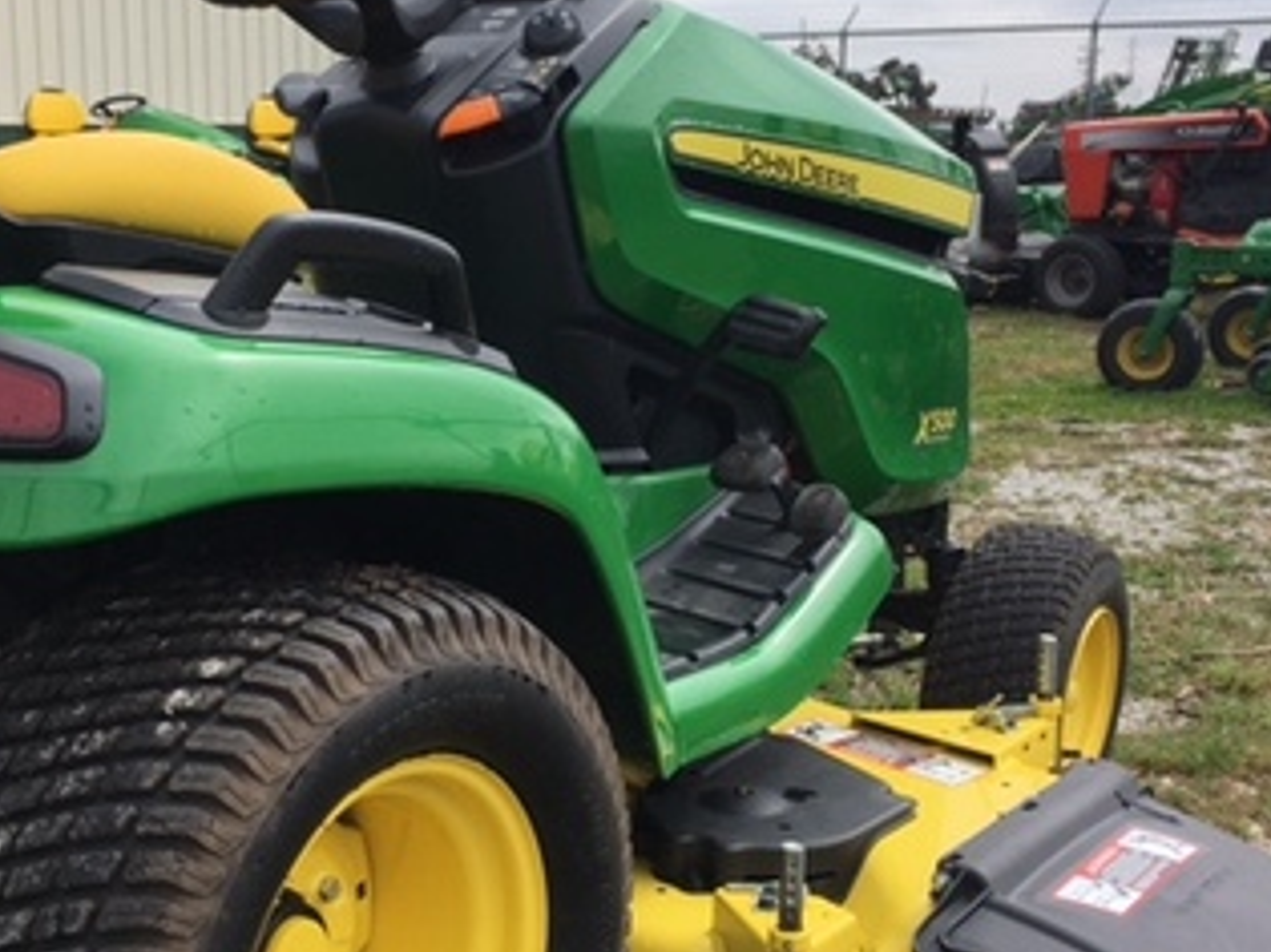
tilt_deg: -9.7
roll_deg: +0.7
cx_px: 472
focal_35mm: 53
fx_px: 1945
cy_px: 496
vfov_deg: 27.5
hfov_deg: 36.0
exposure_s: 1/1282
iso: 25
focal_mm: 4.15
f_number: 2.2
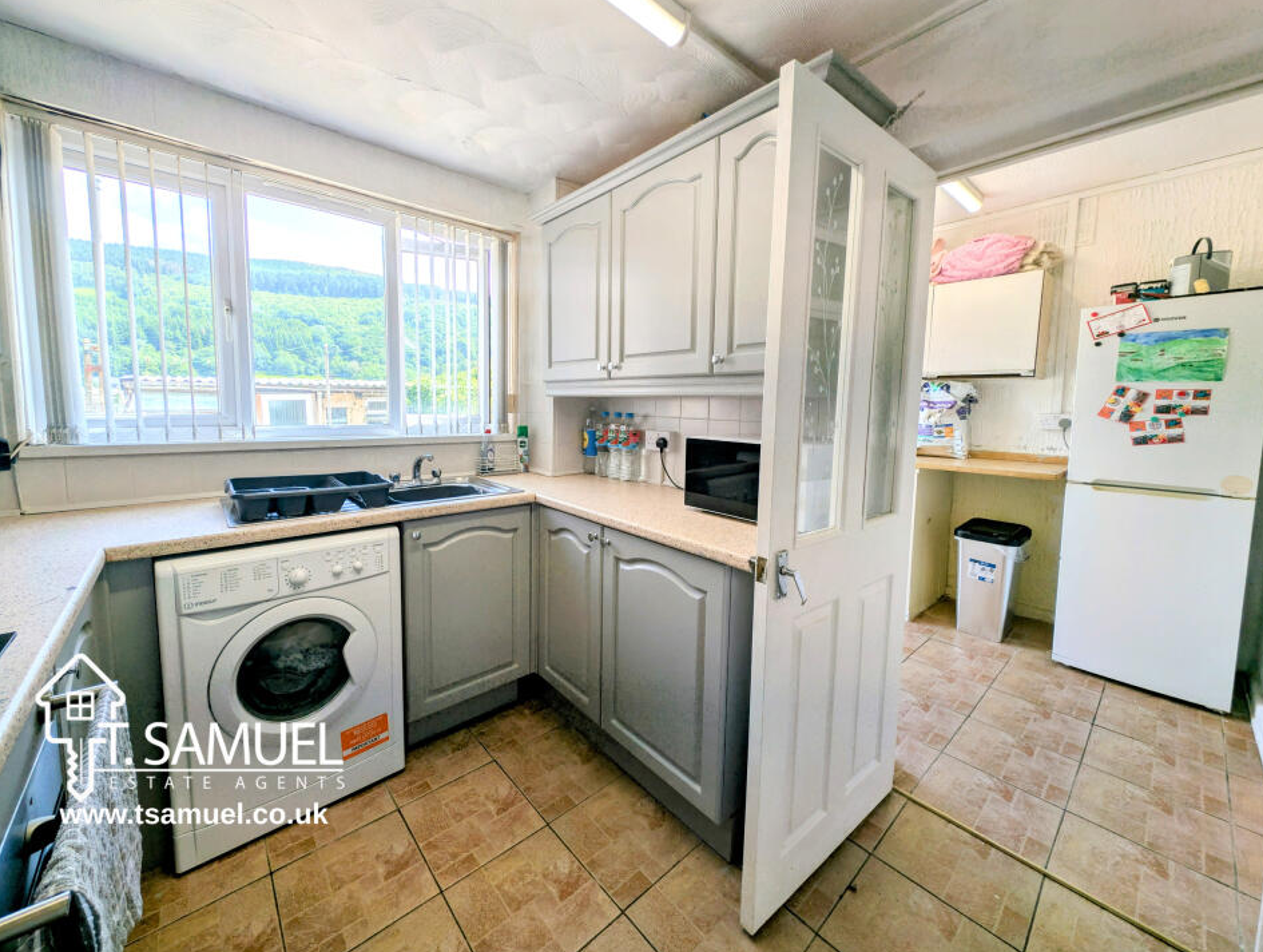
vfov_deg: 90.0
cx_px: 597
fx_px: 475
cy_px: 446
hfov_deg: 106.0
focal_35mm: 13
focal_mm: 2.23
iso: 43
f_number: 1.95
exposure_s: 1/354
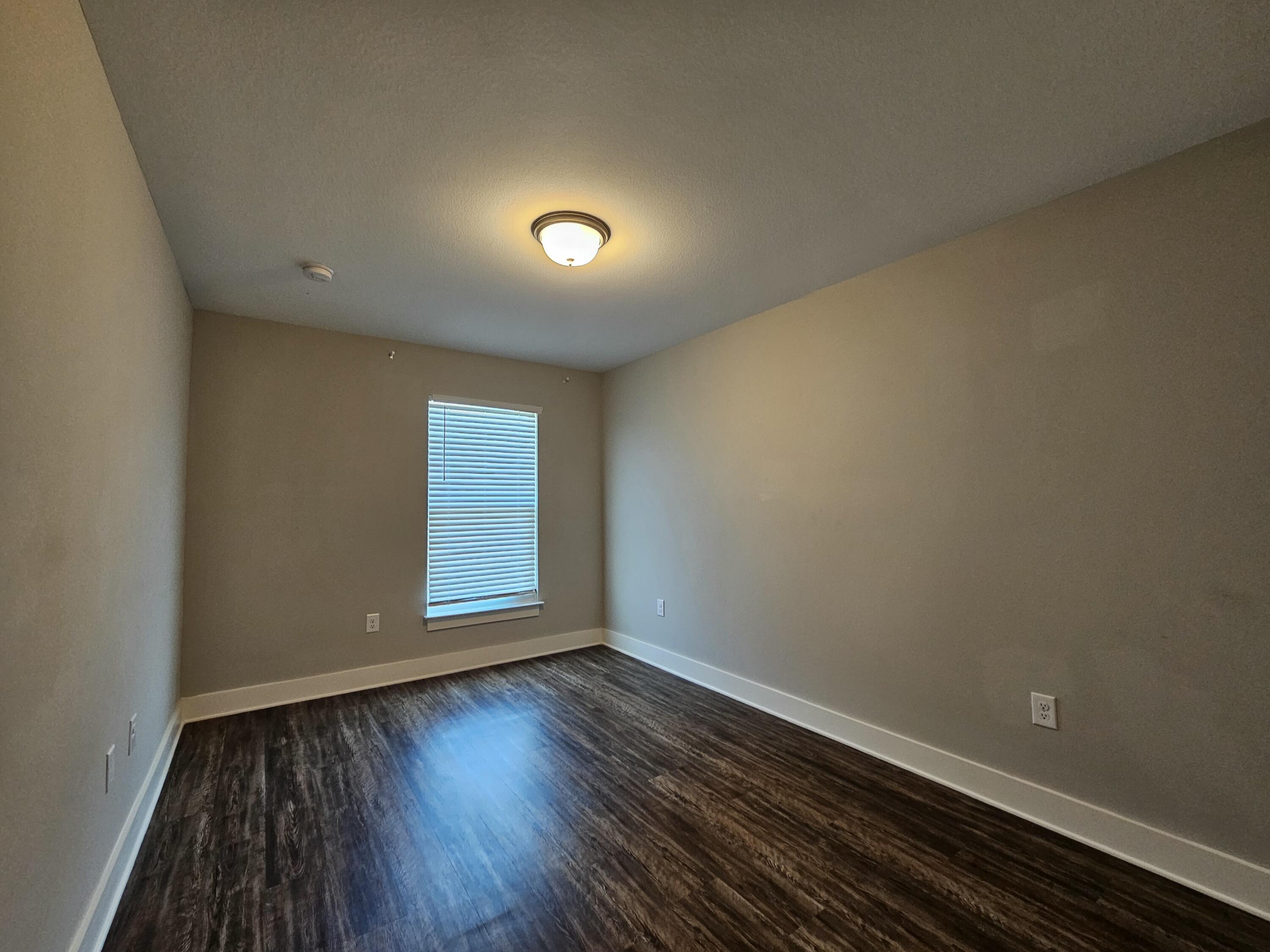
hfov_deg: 106.2
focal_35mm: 13
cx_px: 635
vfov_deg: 89.9
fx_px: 477
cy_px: 476
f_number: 2.2
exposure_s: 1/60
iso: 250
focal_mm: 2.2
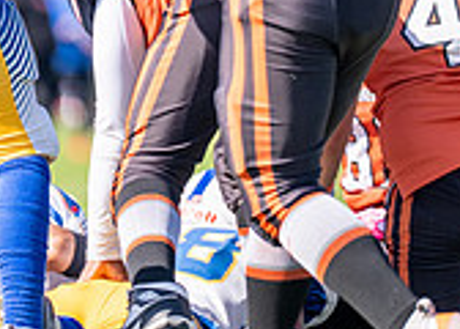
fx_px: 12189
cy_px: -82
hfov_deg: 2.2
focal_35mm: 933
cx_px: 285
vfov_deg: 1.5
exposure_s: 1/2500
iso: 125
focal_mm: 200
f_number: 2.8
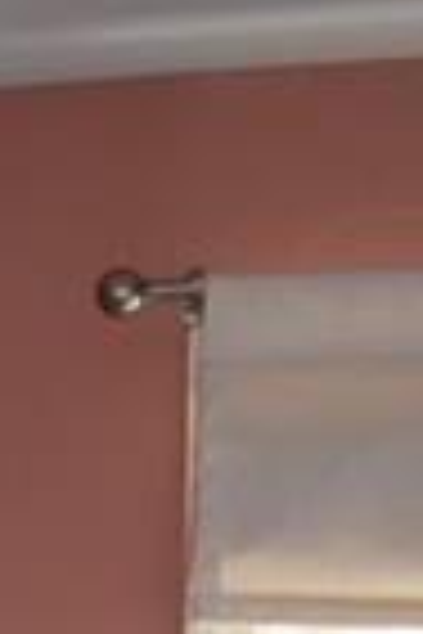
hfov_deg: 6.4
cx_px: -544
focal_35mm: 205
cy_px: 1425
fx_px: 3608
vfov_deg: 9.2
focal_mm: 25
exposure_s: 1/60
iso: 1000
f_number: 4
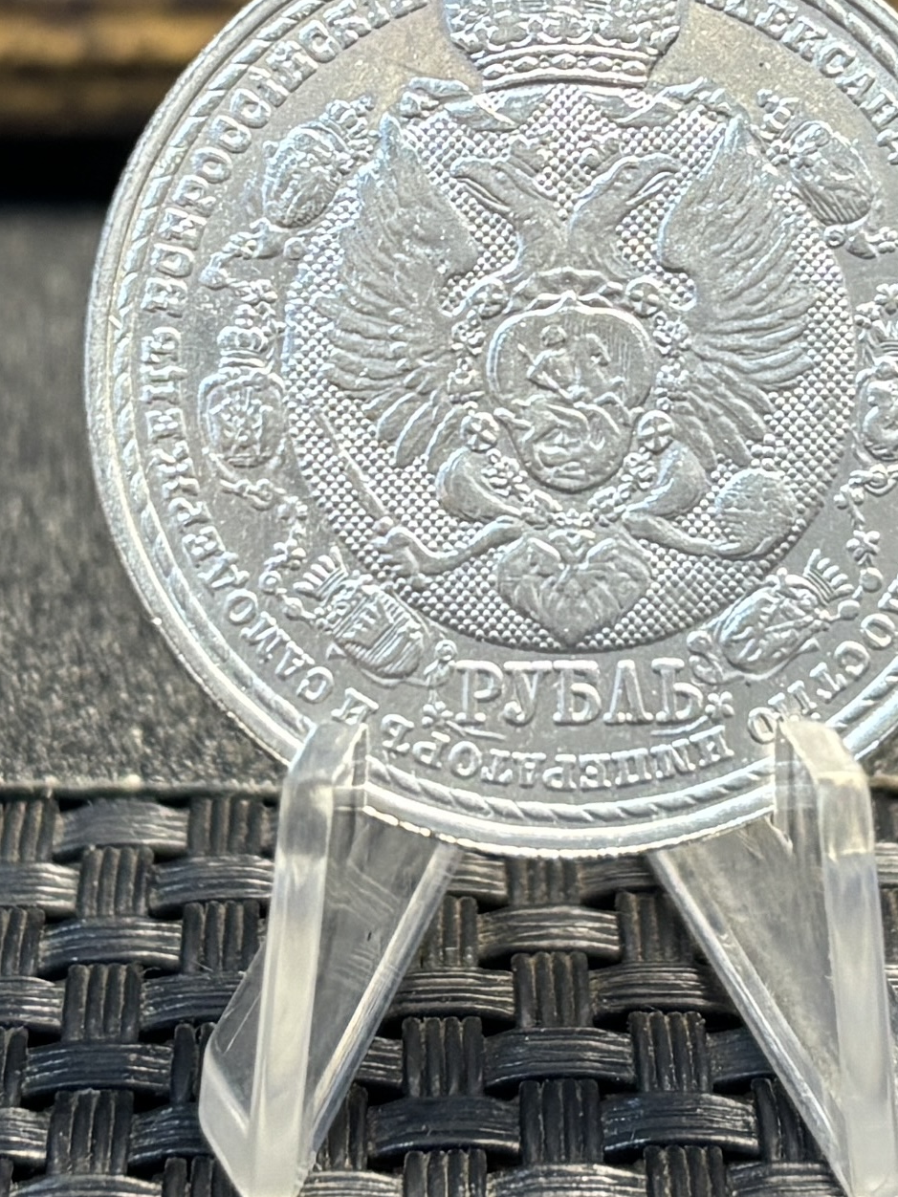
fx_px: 2525
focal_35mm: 73
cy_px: 376
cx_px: 571
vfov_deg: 26.5
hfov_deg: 20.1
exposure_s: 1/50
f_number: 1.6
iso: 200
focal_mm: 5.96
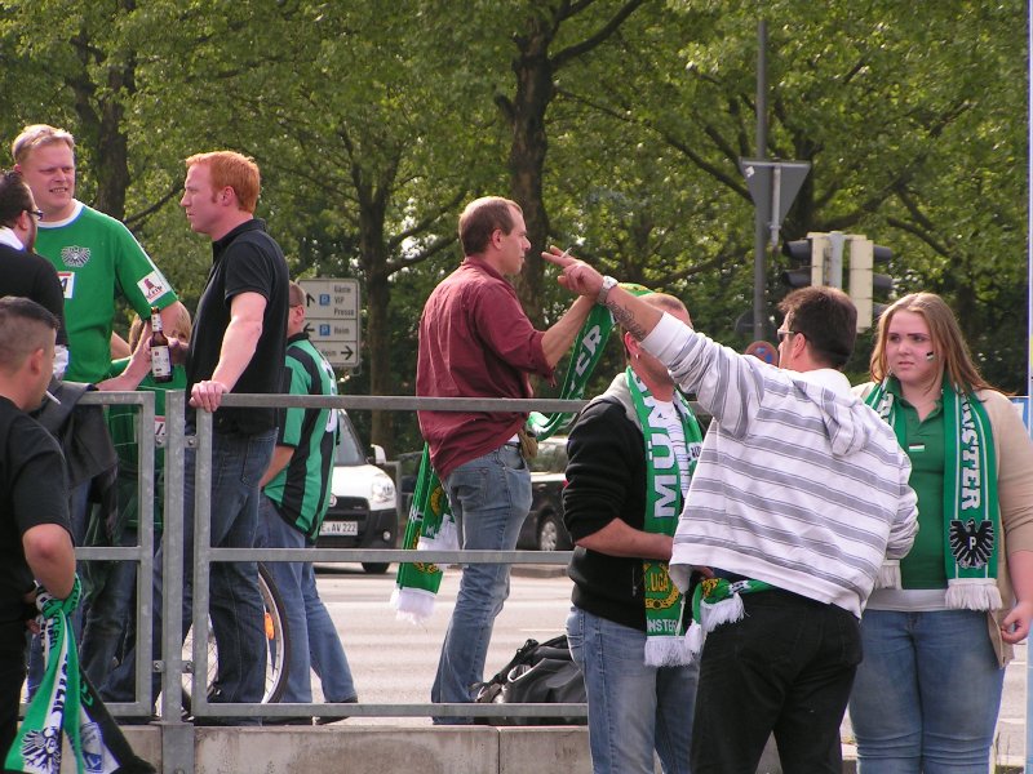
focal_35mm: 216
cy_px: 387
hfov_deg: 9.2
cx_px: 516
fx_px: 6446
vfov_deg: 6.9
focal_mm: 33
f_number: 4.5
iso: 50
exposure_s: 1/250
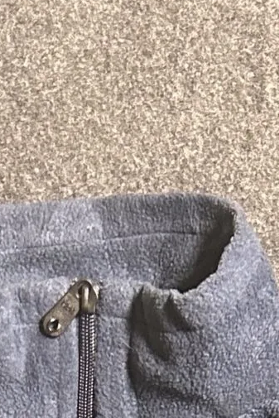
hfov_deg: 10.0
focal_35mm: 137
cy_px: 882
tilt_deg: -73.8
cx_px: 107
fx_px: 1591
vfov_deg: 12.7
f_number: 1.5
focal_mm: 5.7
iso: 500
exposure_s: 1/57
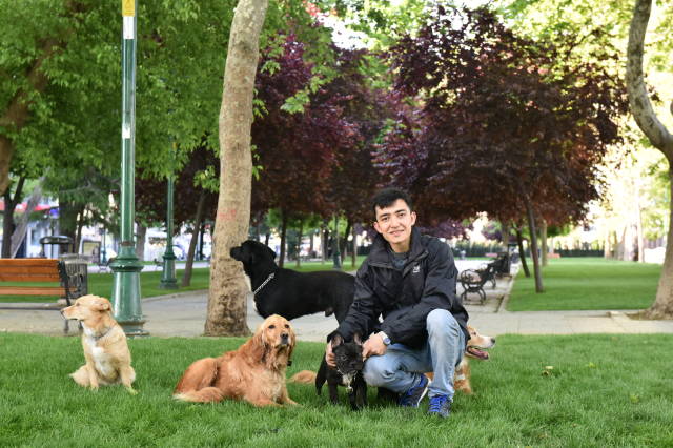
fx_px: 1158
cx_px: 336
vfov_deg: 21.9
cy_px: 224
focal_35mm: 62
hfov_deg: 32.4
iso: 800
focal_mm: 62
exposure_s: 1/200
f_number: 5
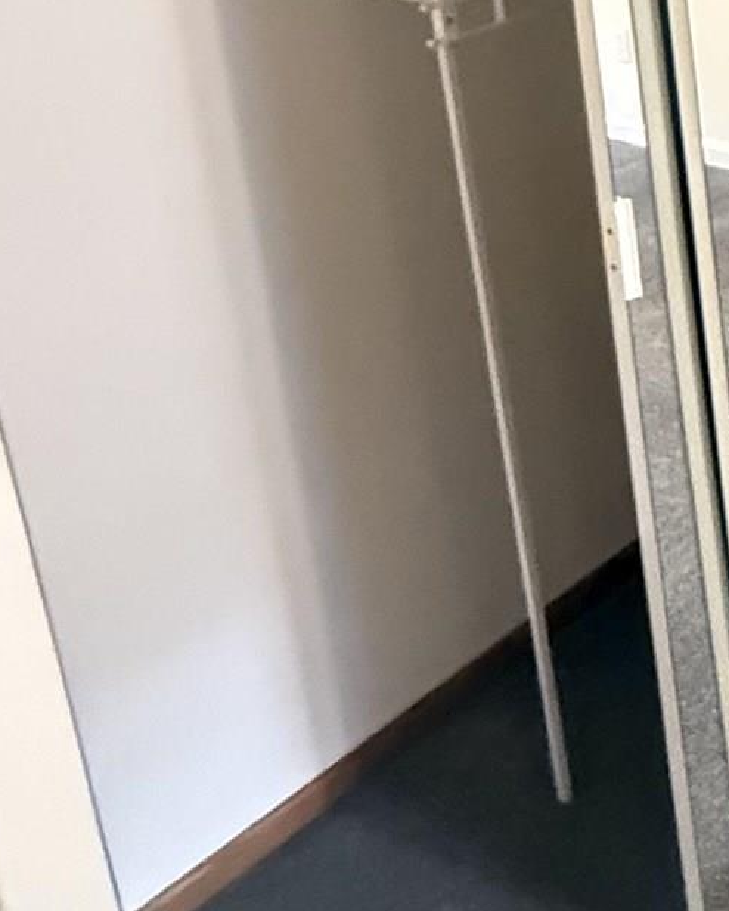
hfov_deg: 23.3
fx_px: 1375
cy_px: -30
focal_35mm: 51
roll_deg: +0.7
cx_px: 1117
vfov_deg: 33.1
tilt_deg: -11.8
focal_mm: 2.22
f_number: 2.2
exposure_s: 1/40
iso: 1000
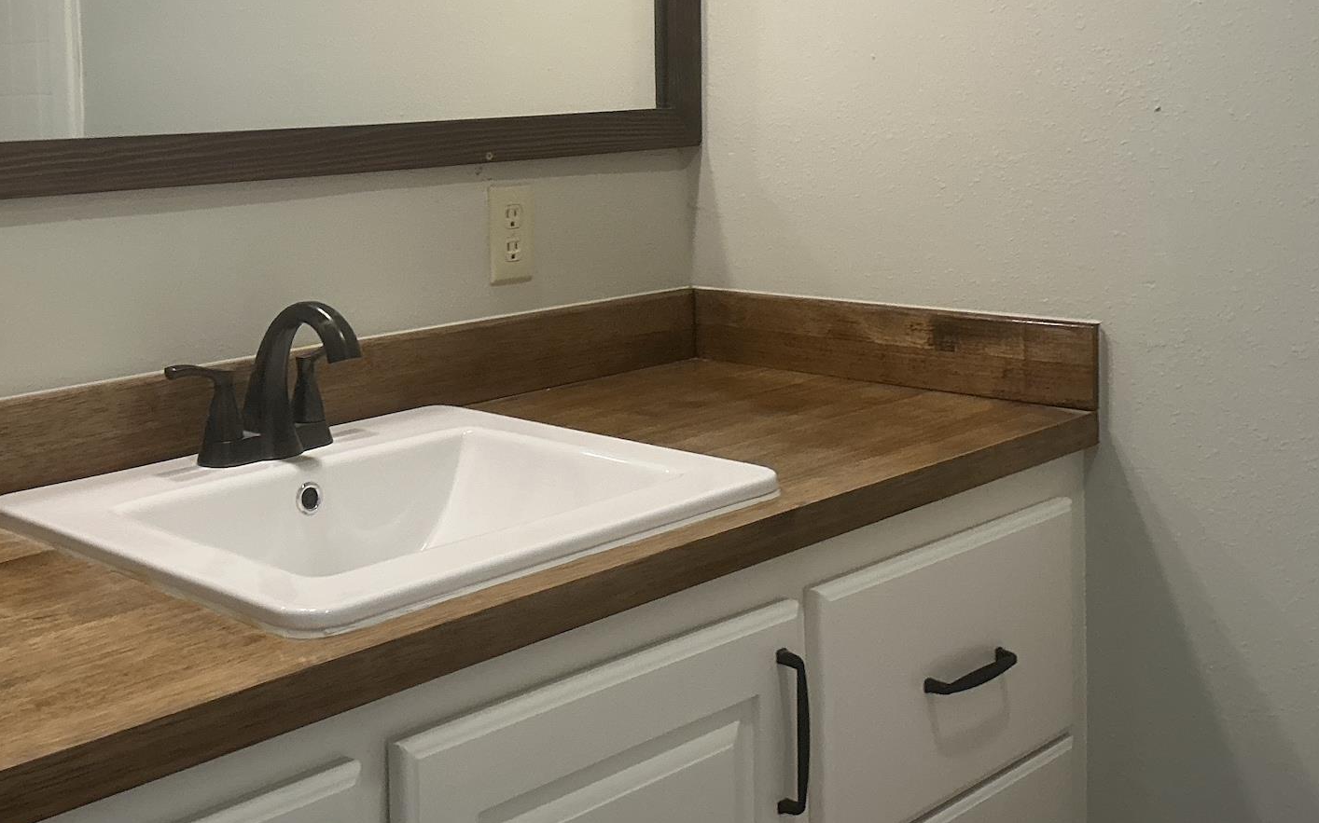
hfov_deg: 45.6
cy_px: 176
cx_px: 445
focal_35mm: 43
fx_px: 1545
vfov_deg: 29.2
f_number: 1.8
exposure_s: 1/60
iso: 64
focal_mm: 3
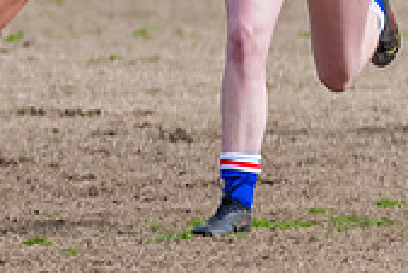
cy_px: -224
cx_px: -231
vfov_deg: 0.5
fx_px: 30739
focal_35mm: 2710
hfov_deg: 0.8
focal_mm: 420
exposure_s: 1/2000
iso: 800
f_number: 6.3
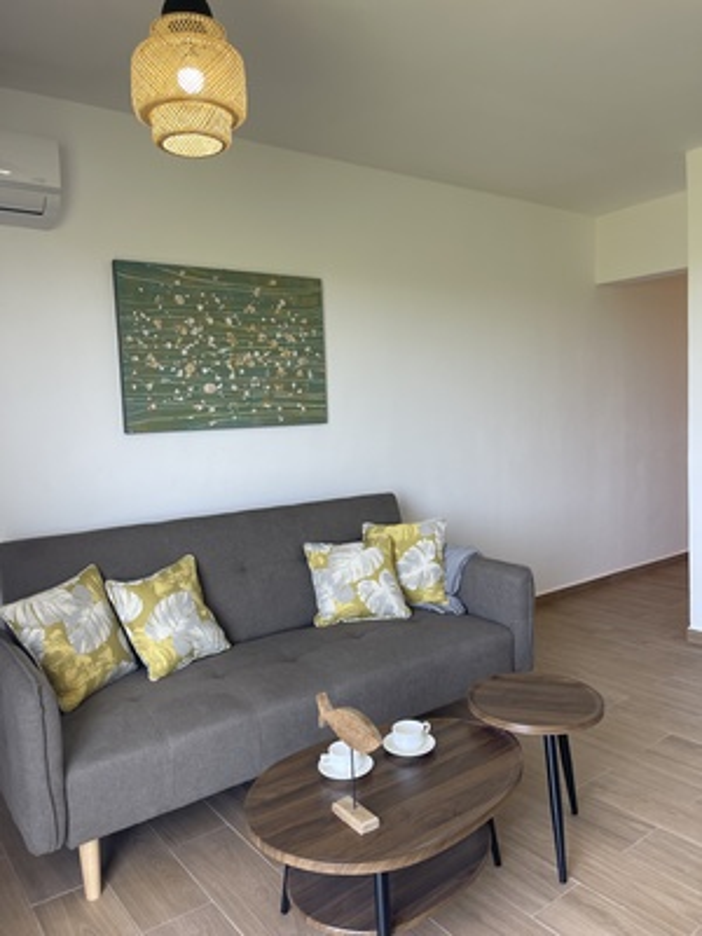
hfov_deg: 54.9
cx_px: 351
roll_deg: +2.9
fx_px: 676
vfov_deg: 69.4
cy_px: 468
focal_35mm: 25
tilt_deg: -4.6
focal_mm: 5.1
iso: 50
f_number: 1.6
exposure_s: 1/121
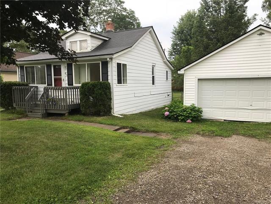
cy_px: 102
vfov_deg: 49.7
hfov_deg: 63.4
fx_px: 219
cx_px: 136
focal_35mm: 28
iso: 20
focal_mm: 3.99
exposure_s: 1/219
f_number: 1.8
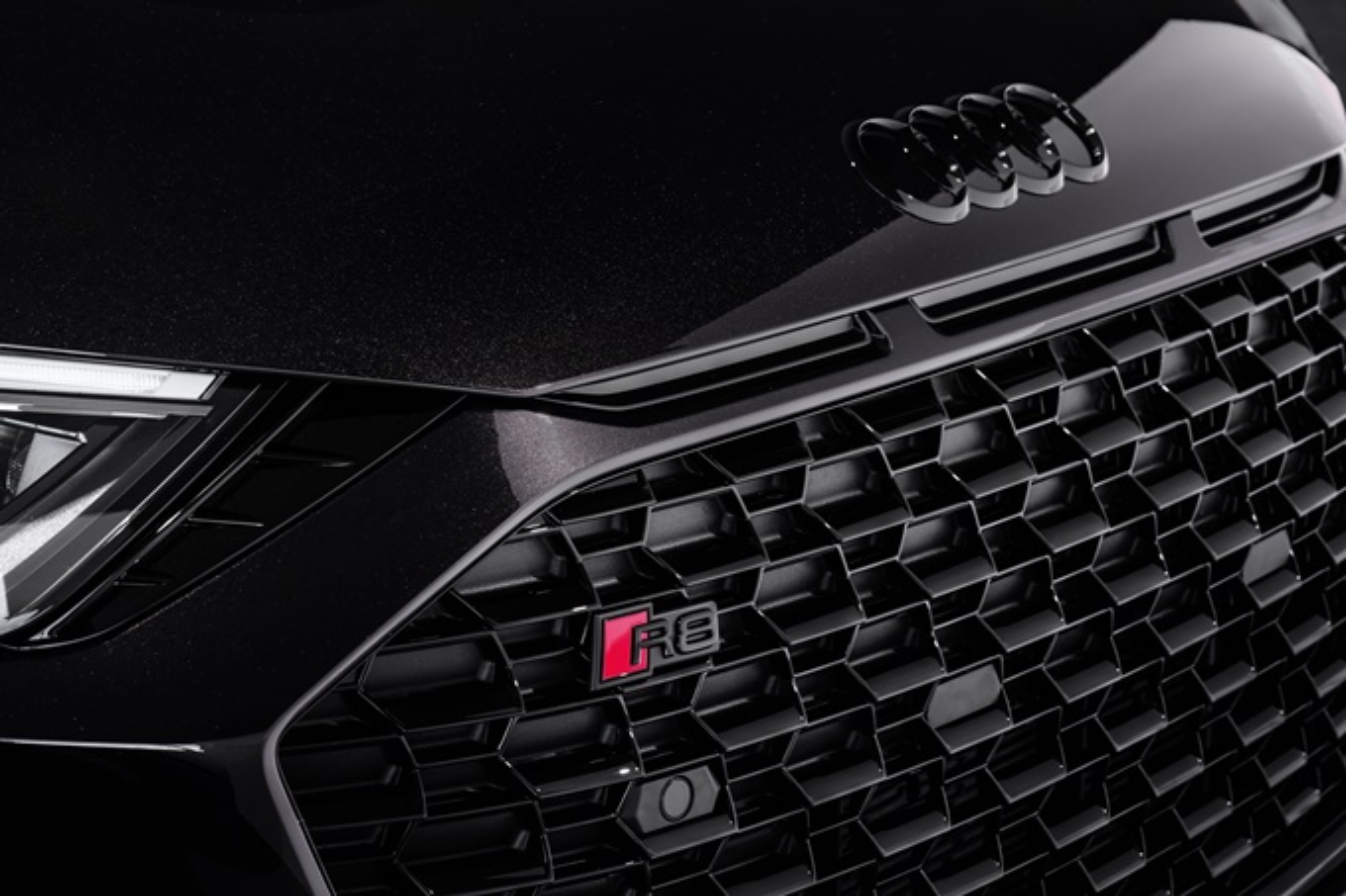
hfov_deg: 19.5
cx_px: 673
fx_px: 3925
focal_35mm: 105
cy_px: 448
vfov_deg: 13.0
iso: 160
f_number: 11
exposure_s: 1/8
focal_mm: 105
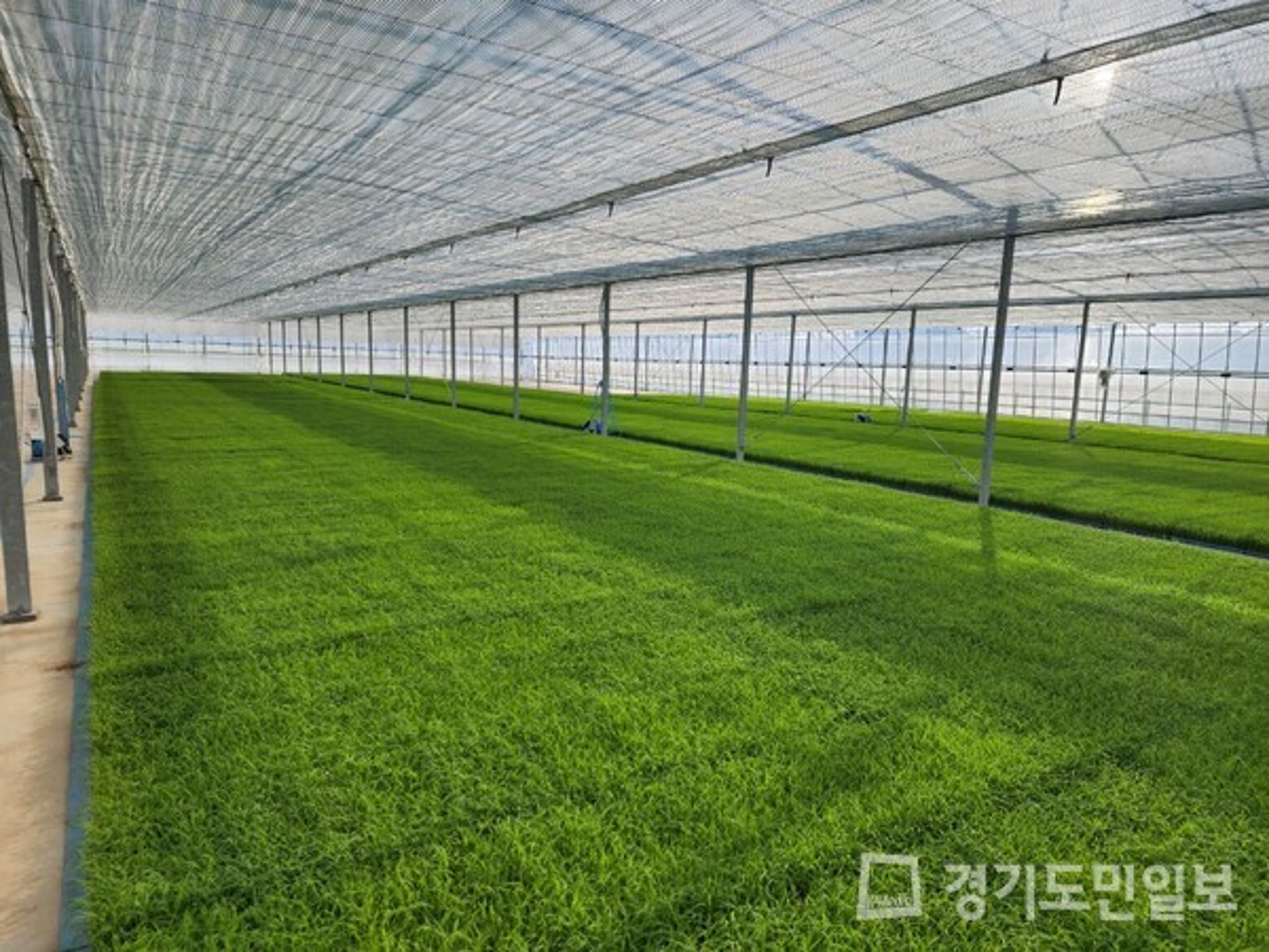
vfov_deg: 58.9
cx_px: 634
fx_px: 843
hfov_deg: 73.9
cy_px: 476
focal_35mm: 23
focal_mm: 6.4
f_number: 1.8
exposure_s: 1/833
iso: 12
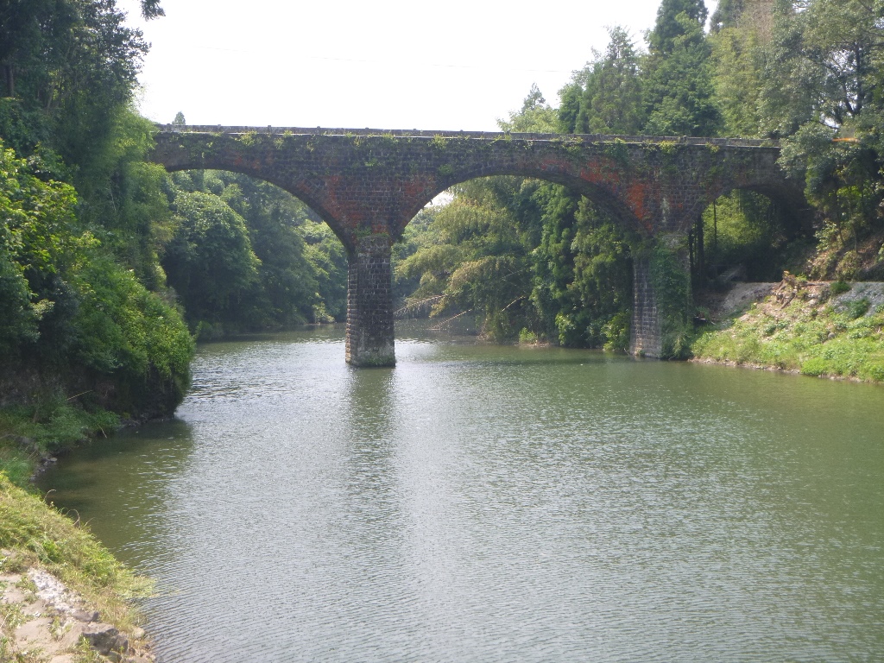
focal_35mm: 50
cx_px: 442
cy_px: 332
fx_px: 1277
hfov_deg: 38.2
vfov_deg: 29.1
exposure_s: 1/125
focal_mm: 9
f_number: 4.9
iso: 100
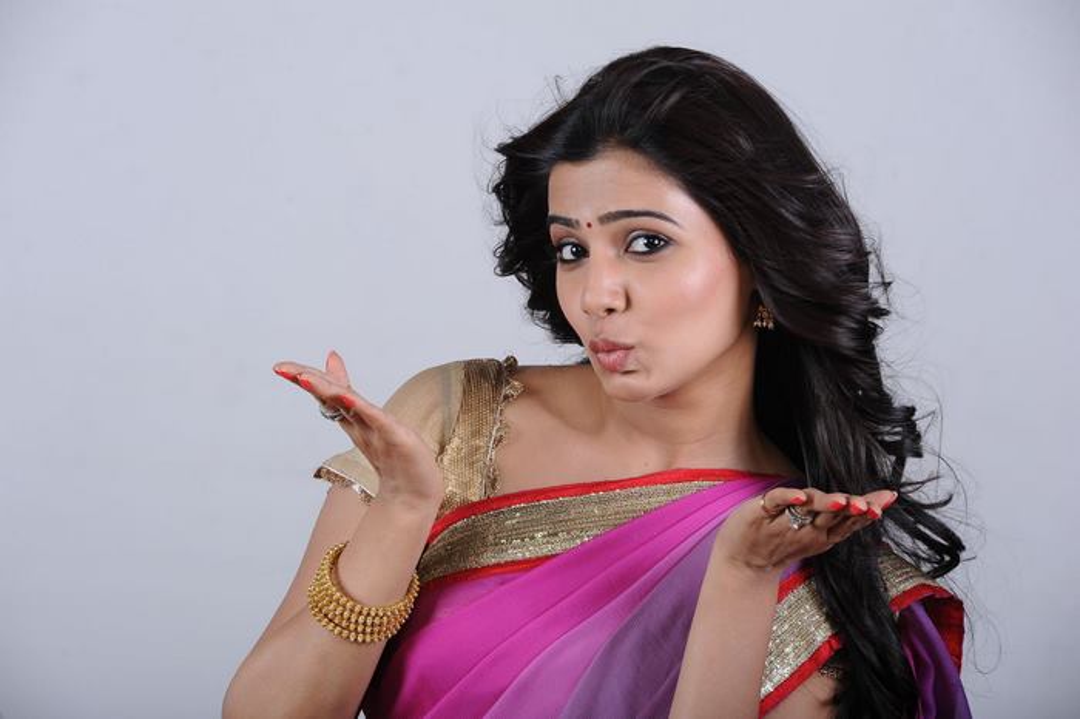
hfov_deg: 11.1
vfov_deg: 7.4
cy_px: 360
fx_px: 5547
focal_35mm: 185
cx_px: 540
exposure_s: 1/200
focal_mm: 185
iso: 200
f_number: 14
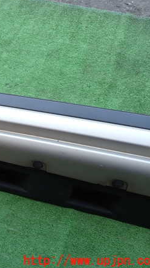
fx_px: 262
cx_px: -21
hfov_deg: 28.5
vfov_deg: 54.0
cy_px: 132
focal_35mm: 37
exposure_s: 1/160
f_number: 2.8
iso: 100
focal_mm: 4.5
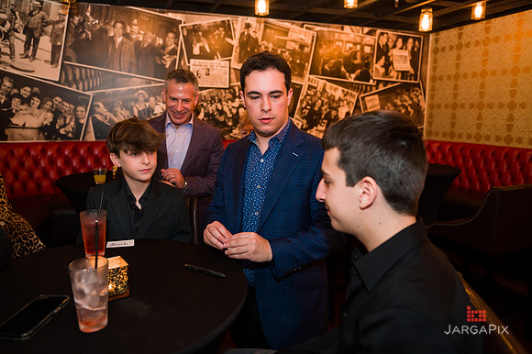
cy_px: 168
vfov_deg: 48.6
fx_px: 392
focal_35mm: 27
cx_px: 252
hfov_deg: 68.3
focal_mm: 24
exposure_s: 1/200
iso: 1250
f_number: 3.2
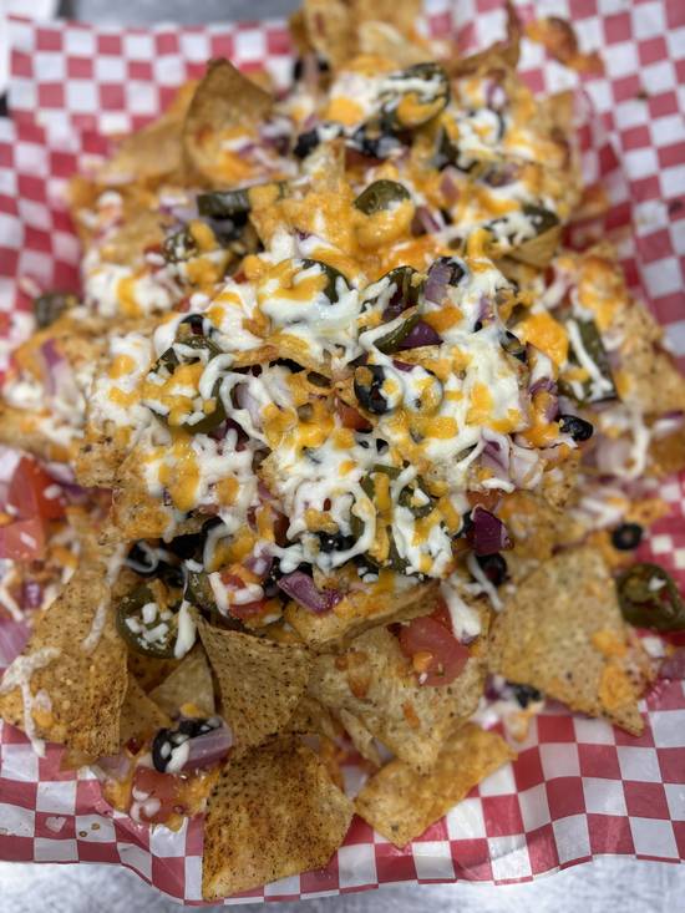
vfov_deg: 67.3
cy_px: 456
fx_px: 686
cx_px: 342
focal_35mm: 26
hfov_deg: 53.1
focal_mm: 5.96
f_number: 1.6
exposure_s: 1/60
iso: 80
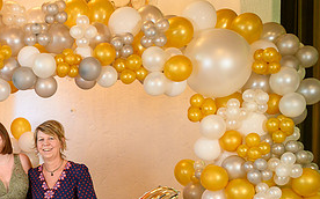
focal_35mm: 75
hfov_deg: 26.0
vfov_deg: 17.0
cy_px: 196
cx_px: -2
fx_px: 654
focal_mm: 35
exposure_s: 1/100
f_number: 3.5
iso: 1250
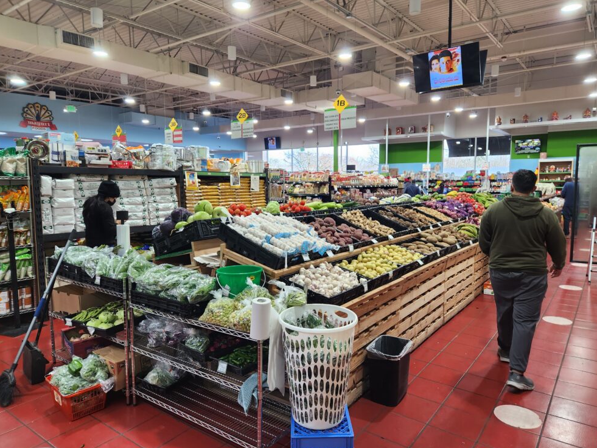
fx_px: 414
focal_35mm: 24
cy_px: 223
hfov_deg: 71.6
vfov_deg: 56.8
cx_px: 309
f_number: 1.8
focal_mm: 5.4
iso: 125
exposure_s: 1/120
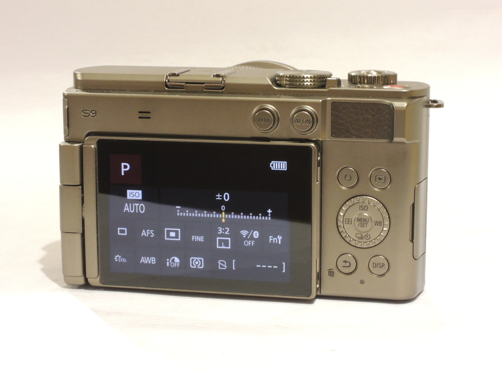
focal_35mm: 100
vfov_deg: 14.8
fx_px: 1450
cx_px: 251
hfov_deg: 19.6
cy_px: 188
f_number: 7.8
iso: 800
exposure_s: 1/30
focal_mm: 17.9
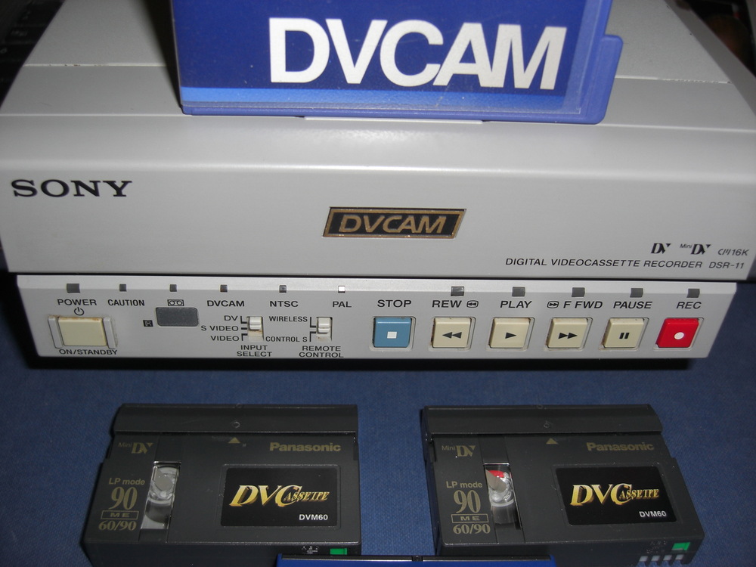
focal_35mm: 38
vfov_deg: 37.7
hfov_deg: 49.0
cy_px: 284
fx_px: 830
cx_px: 378
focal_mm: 7.9
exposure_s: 1/60
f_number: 2.8
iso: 80
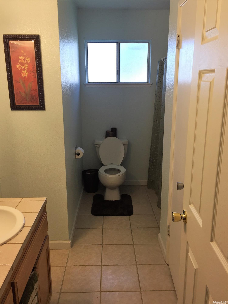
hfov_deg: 48.2
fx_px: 255
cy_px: 152
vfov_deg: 61.7
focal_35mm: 29
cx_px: 114
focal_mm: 4.15
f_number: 2.2
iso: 50
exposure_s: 1/120
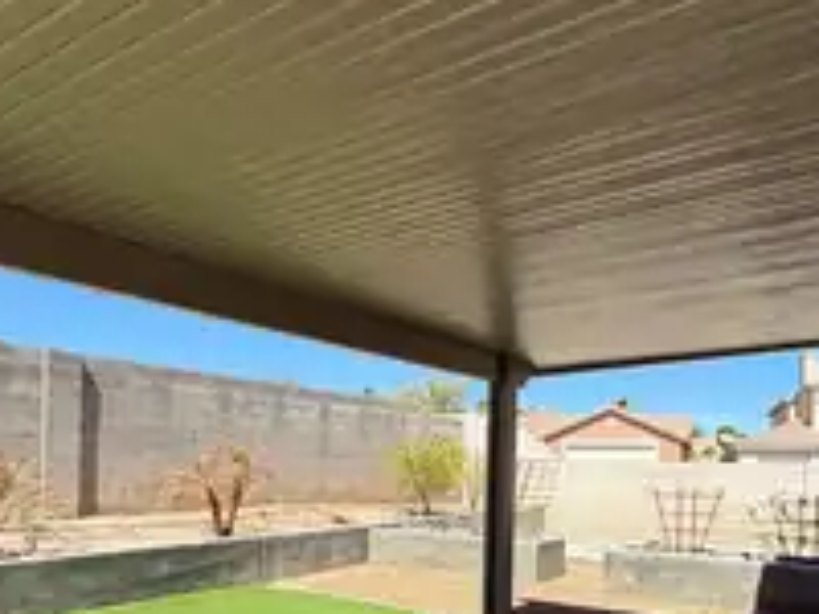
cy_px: 471
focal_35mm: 28
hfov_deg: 62.3
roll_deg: -0.9
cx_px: 528
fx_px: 662
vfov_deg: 47.6
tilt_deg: -0.6
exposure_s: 1/770
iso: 32
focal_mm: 2.22
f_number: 2.2
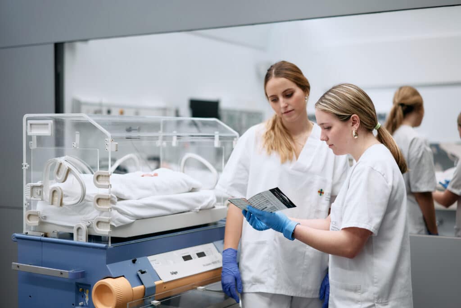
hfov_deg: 36.2
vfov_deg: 24.6
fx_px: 704
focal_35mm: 55
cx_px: 230
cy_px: 154
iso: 320
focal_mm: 55
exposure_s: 1/250
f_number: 1.8
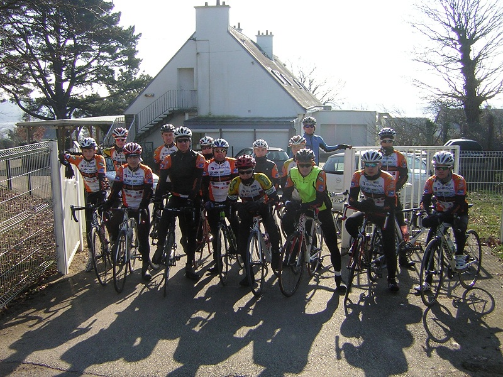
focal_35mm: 36
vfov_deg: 39.7
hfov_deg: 51.4
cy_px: 188
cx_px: 252
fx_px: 523
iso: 50
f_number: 5.2
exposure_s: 1/210
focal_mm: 4.7
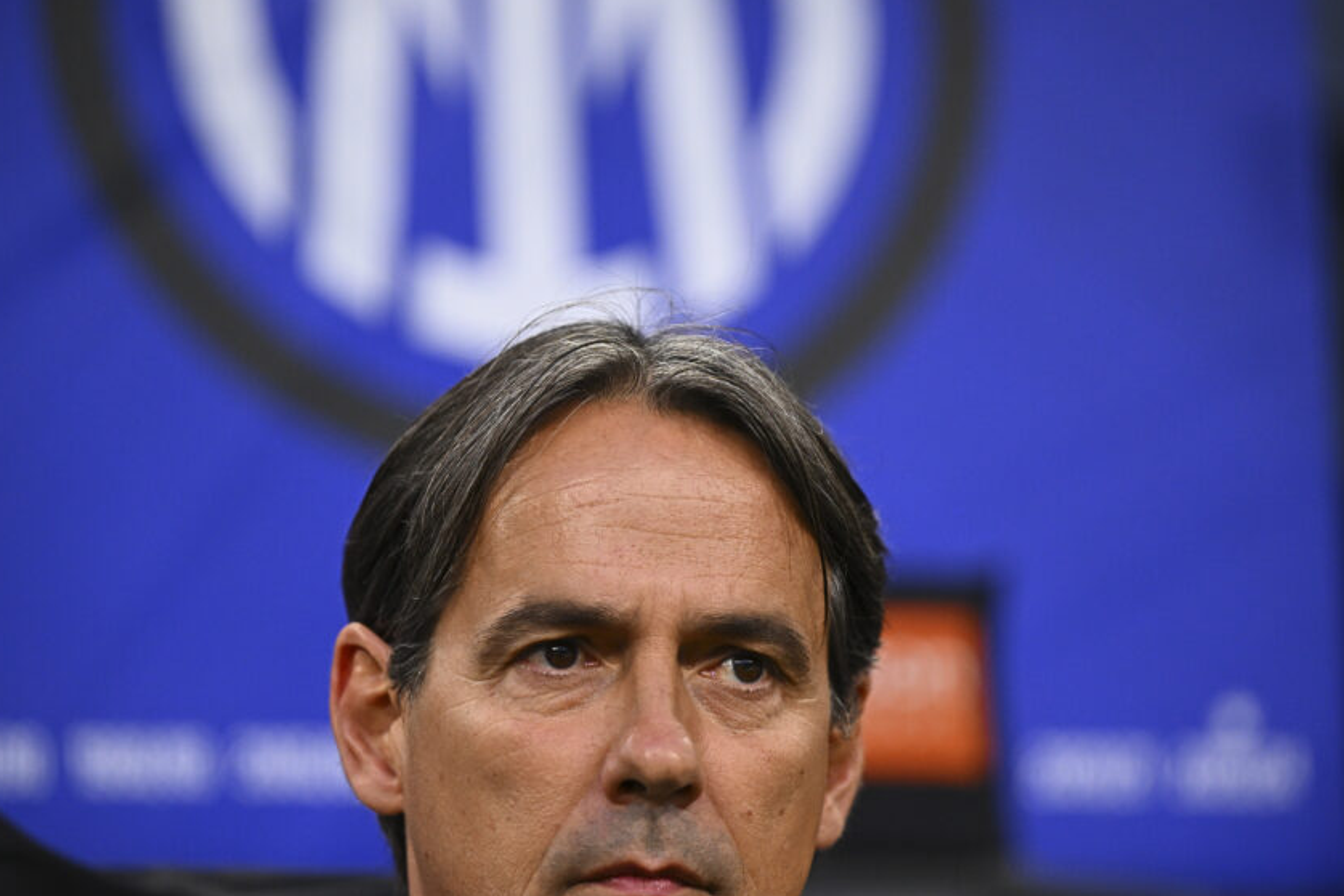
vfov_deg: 8.0
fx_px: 6385
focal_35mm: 171
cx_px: 658
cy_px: 527
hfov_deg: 12.0
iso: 2000
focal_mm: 140
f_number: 2.8
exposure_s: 1/1250
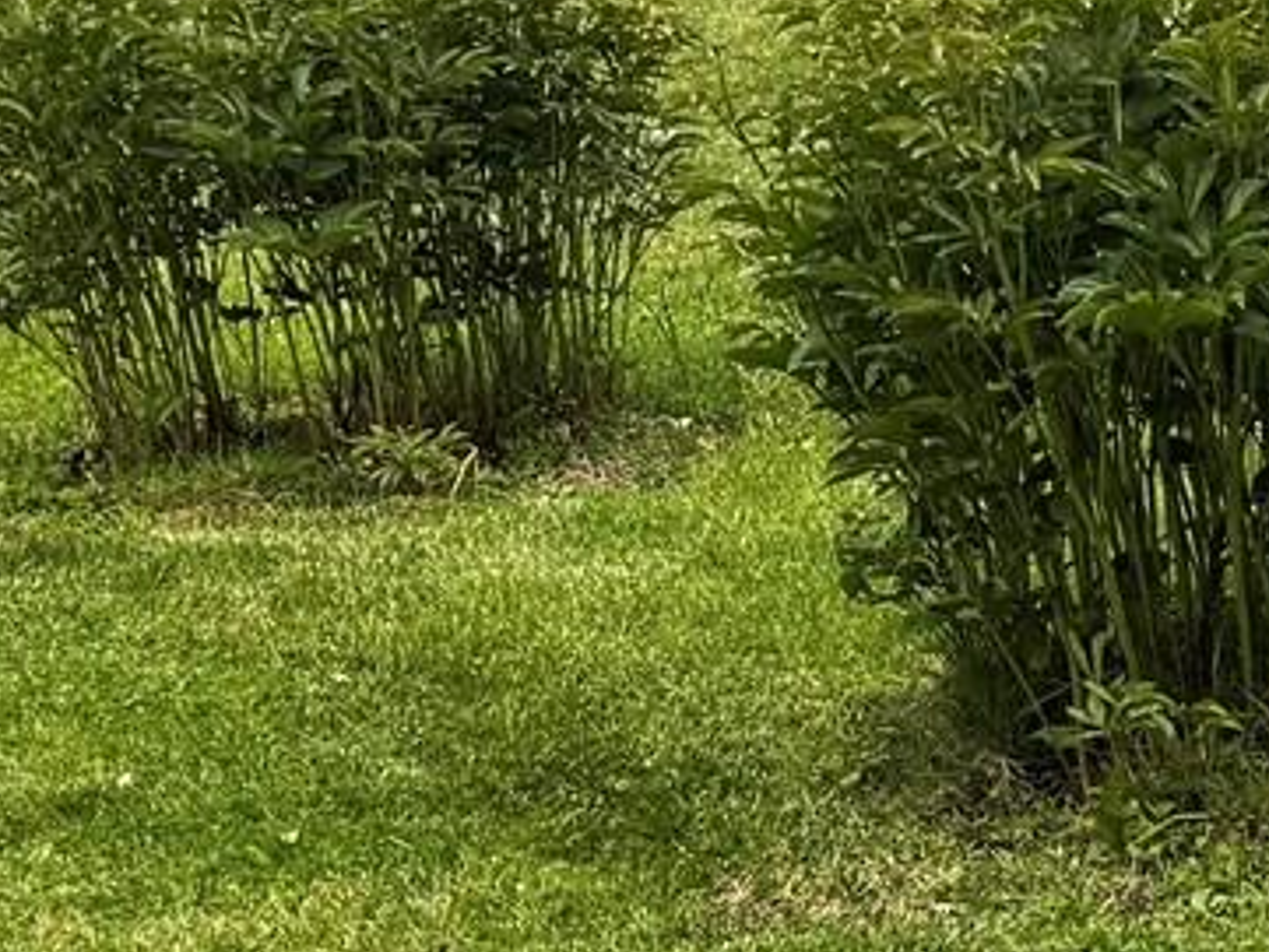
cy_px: 1405
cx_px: 2447
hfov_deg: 12.8
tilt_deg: -17.7
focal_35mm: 136
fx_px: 4987
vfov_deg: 10.5
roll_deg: +2.7
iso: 80
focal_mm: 6.76
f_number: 1.78
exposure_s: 1/747
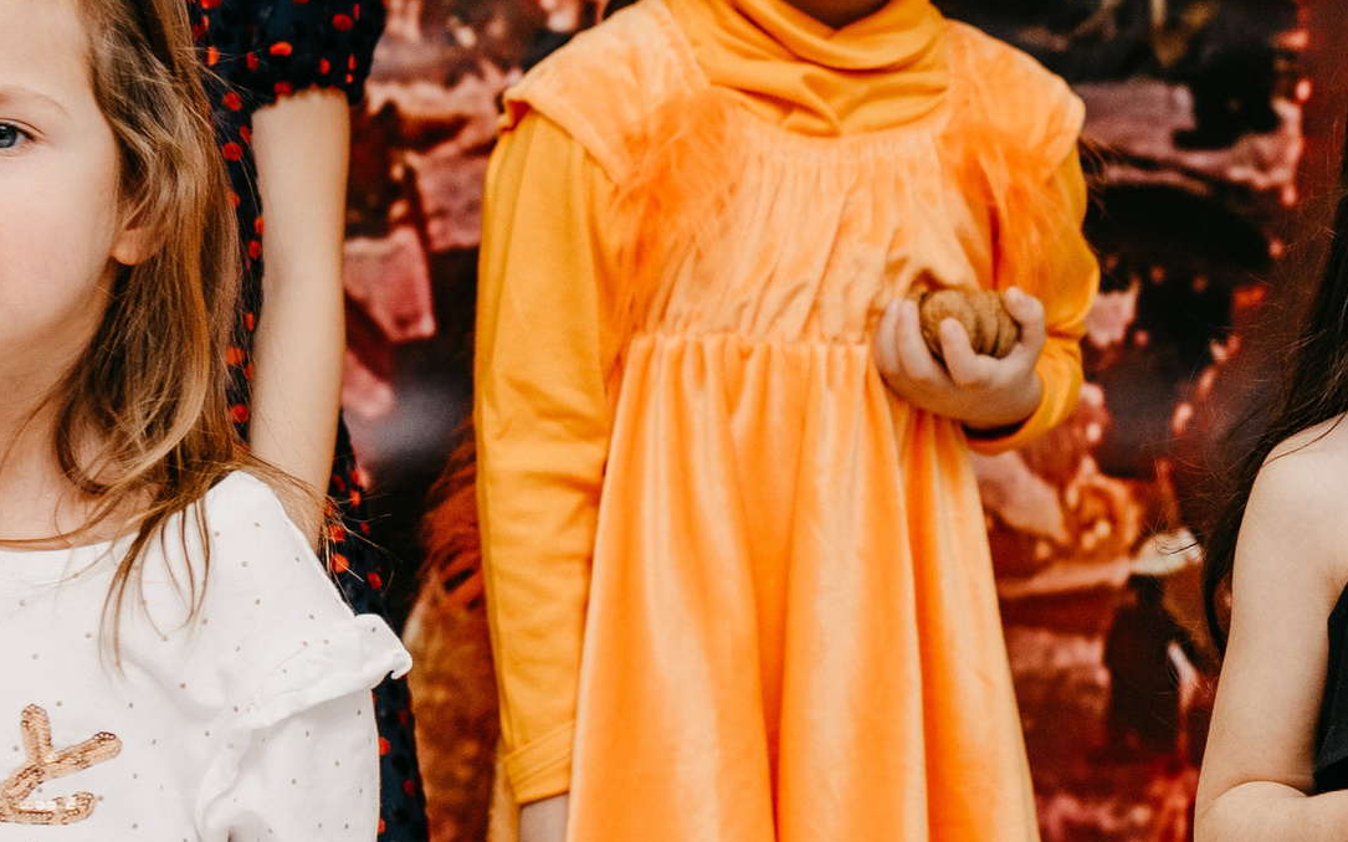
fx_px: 5804
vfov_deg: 8.3
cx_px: 1369
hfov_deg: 13.1
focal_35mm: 158
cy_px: 564
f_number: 4.5
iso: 320
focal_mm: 50
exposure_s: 1/160
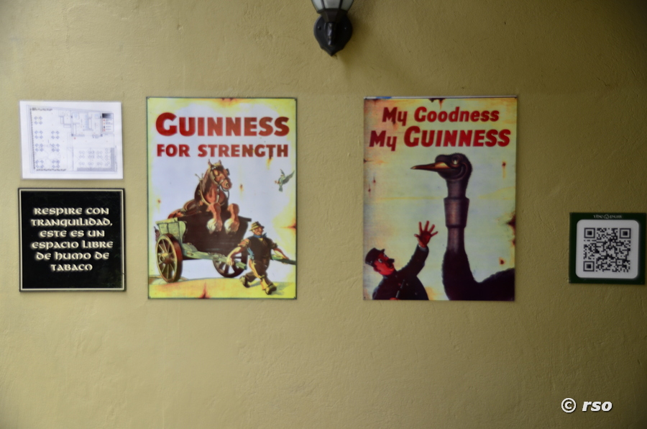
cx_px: 324
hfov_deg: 41.2
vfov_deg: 27.9
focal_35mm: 48
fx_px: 861
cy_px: 214
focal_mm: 32
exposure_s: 1/80
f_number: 4.5
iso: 320
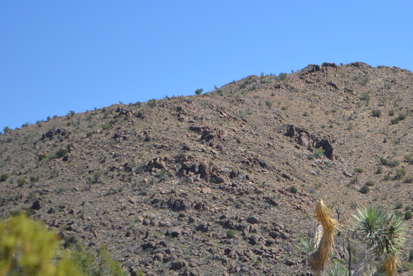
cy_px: 176
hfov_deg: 13.4
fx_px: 1744
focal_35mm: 152
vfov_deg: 9.0
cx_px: 368
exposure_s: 1/1600
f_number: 6.3
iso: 400
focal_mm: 55
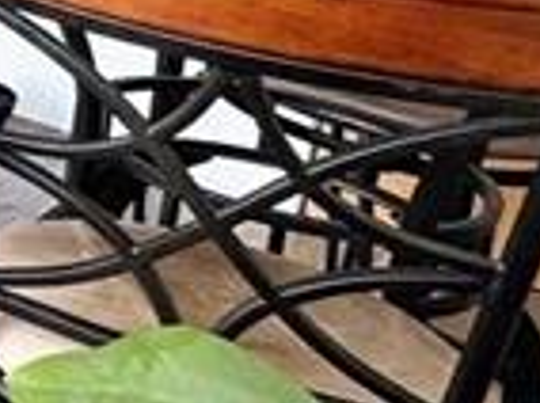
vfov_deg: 13.5
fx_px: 1573
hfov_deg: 12.2
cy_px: -262
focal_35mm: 101
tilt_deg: -12.5
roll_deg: -0.1
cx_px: -962
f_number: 2.2
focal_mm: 2.22
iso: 80
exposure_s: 1/99
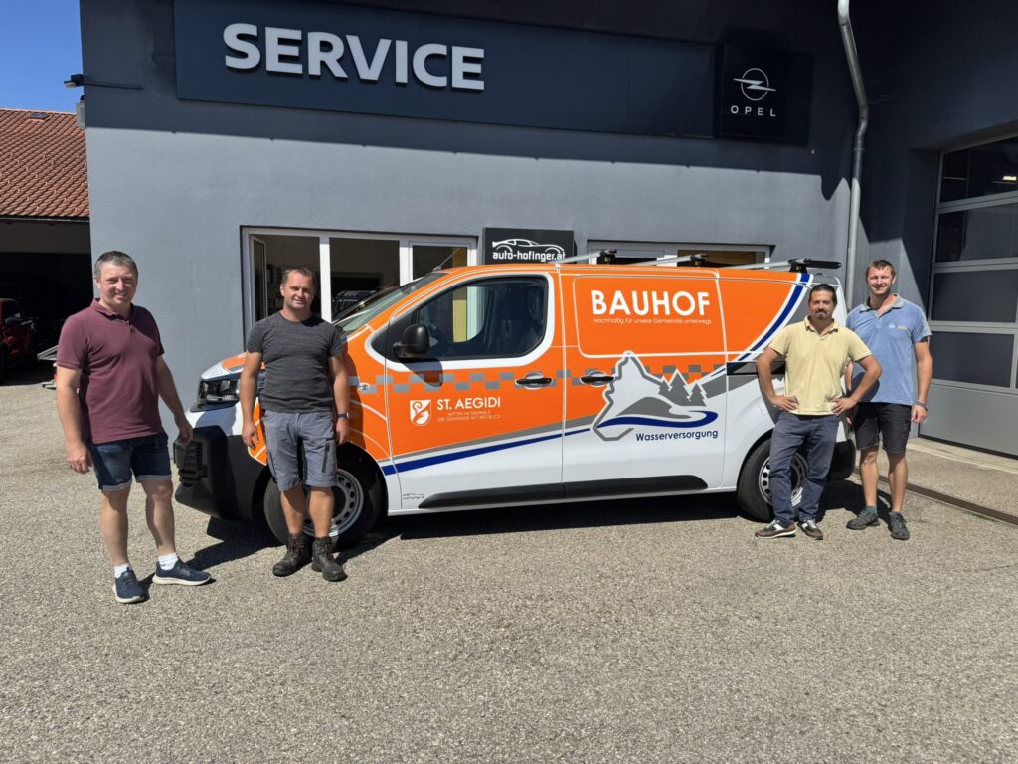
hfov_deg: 71.6
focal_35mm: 24
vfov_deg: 56.8
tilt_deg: -6.2
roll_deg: -0.4
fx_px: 706
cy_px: 382
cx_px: 509
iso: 80
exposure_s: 1/7092
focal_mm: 6.76
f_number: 1.78
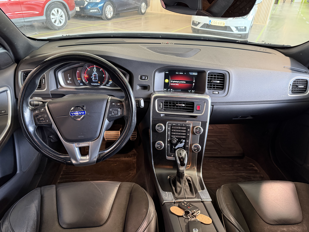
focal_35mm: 24
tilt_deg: -31.6
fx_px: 214
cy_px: 116
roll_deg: -3.9
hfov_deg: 71.6
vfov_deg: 56.8
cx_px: 154
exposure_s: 1/60
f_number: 1.78
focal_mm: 6.76
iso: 640
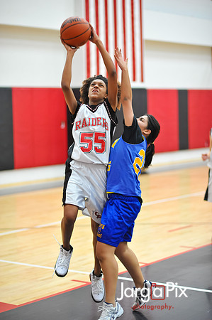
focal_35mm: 85
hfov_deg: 16.0
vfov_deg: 23.9
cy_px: 160
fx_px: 753
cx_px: 106
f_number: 2
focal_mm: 85
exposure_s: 1/500
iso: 2500
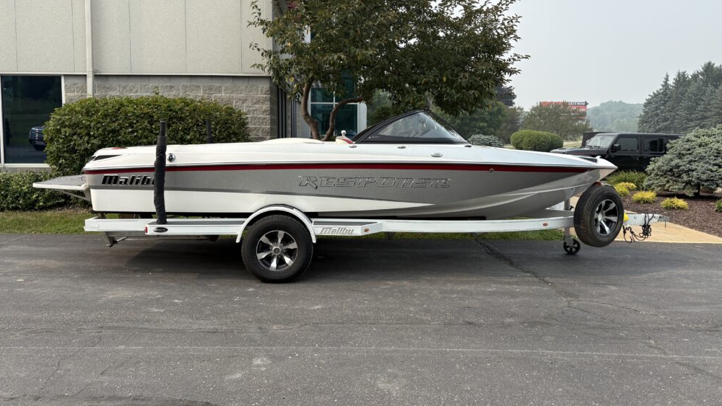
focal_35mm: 29
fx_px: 555
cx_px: 353
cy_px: 174
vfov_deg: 40.1
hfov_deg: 66.0
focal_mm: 5.96
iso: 50
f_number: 1.6
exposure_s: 1/1901
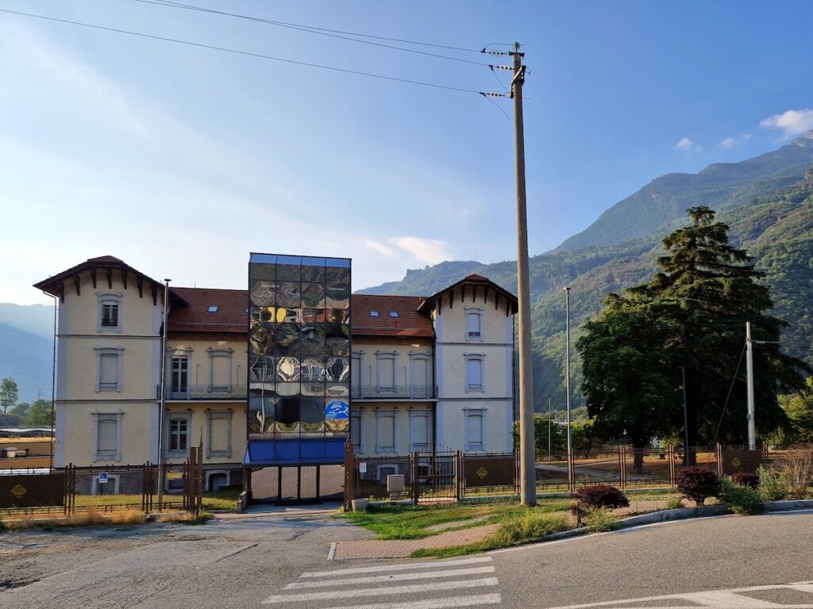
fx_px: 540
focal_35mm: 23
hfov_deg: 73.9
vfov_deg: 58.9
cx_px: 406
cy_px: 304
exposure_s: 1/1250
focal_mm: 5.4
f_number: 1.8
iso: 50
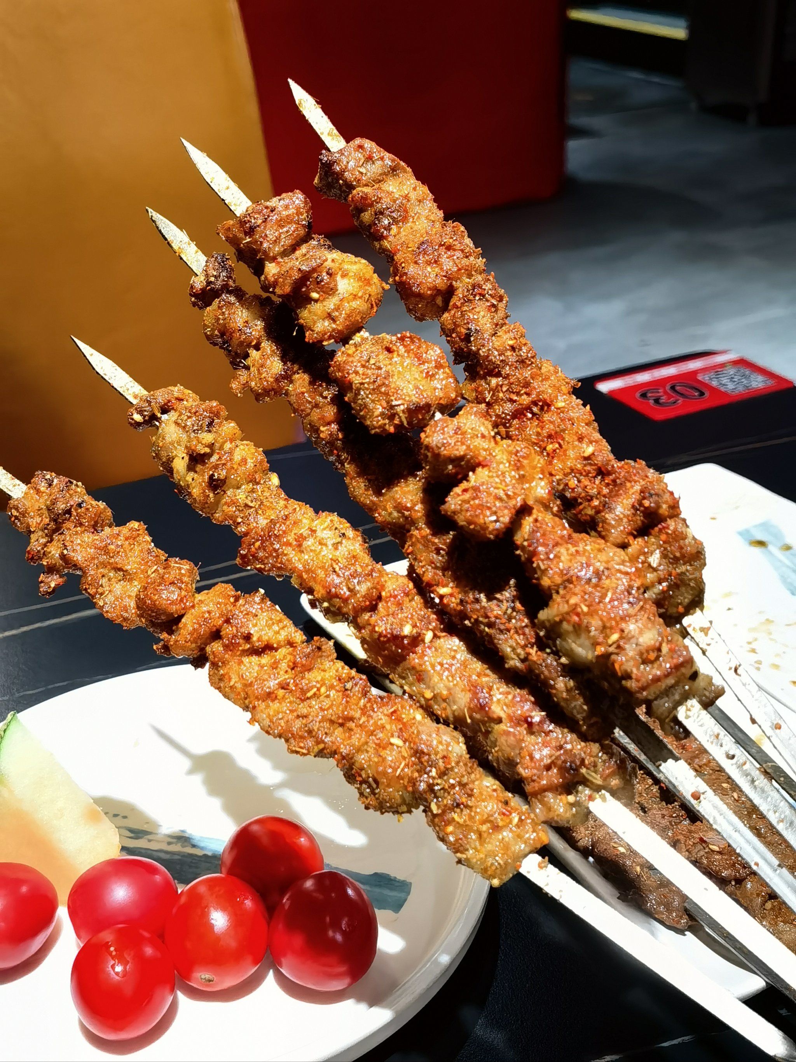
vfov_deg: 44.8
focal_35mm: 42
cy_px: 531
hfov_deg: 34.3
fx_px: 1288
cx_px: 398
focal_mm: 5.54
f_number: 1.8
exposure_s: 1/100
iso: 250
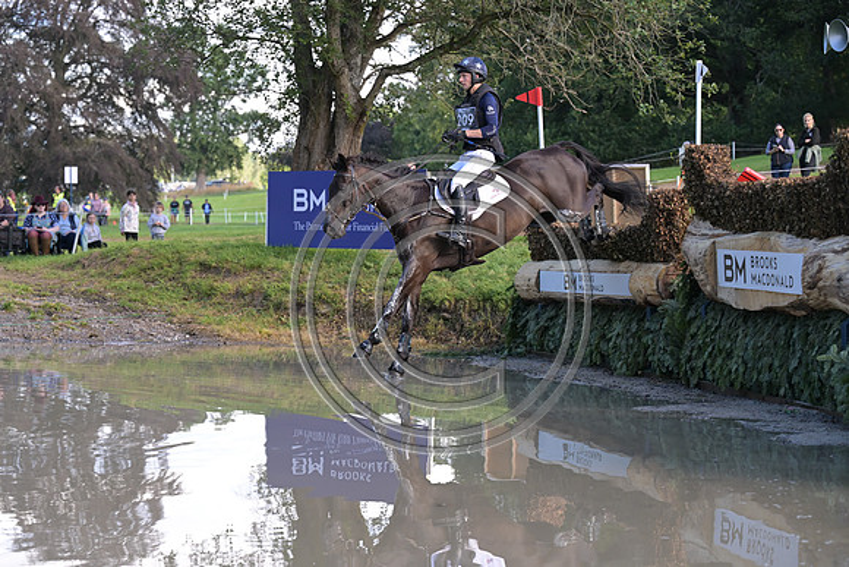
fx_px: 2595
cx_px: 424
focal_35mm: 110
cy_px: 284
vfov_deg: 12.5
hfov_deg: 18.6
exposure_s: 1/1250
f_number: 5
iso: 1600
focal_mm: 110
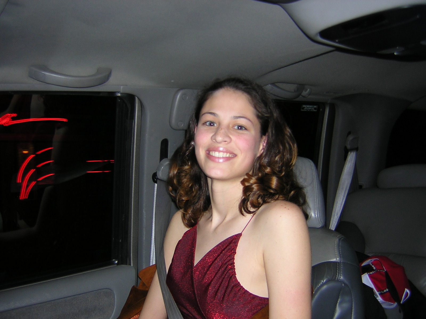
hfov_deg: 51.4
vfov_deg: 39.7
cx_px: 213
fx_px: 443
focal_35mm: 36
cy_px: 160
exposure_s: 1/60.1
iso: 100
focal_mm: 4.7
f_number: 2.6
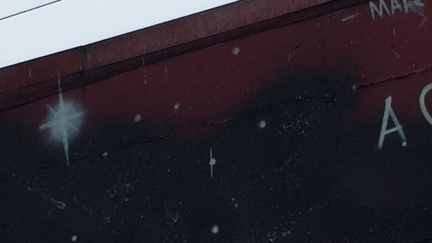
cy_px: 487
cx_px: 208
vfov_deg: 7.2
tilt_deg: +11.2
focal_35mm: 161
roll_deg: +1.5
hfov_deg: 13.4
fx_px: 1844
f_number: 2.2
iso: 32
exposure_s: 1/40
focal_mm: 4.15
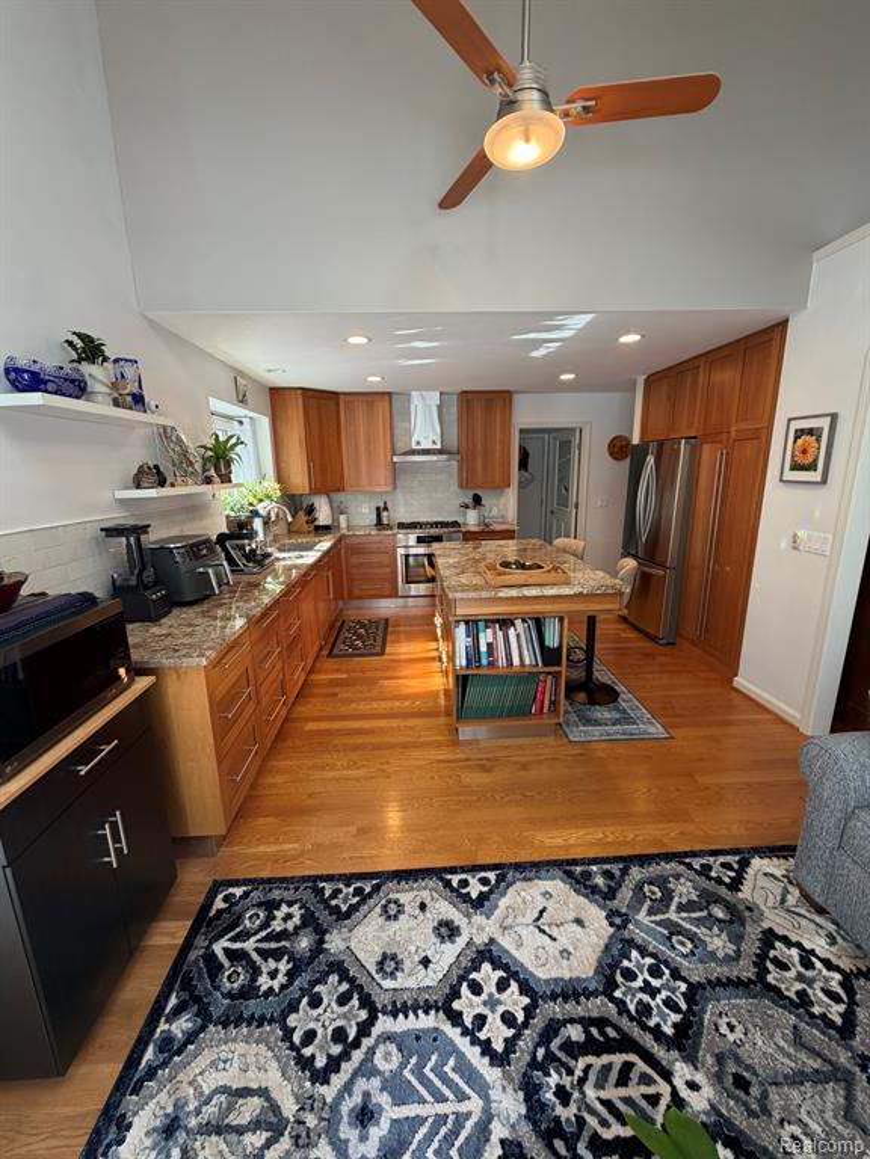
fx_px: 469
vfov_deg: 102.1
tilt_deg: -13.3
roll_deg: +1.6
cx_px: 435
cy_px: 580
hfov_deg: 85.7
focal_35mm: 14
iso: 160
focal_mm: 2.22
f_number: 2.2
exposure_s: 1/120
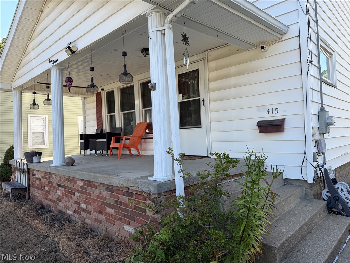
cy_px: 132
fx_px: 243
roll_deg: +1.9
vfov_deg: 56.8
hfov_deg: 71.6
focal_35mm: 24
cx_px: 175
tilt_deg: +1.5
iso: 80
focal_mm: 6.76
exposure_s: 1/1139
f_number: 1.78
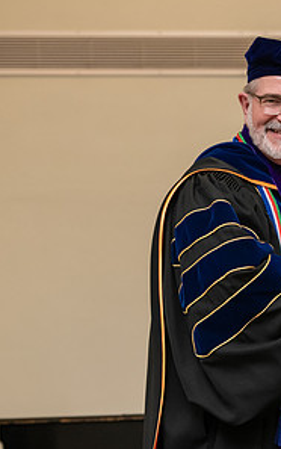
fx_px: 2680
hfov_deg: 6.0
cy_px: 253
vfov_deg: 9.6
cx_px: 304
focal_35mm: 219
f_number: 4
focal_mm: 110
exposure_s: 1/200
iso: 2000
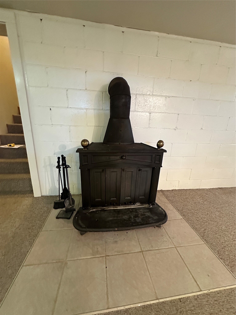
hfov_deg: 85.7
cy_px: 158
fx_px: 127
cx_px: 118
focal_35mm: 14
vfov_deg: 102.1
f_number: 2.2
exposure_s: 1/60
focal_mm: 2.22
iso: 1000
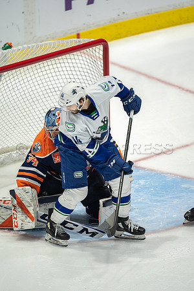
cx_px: 97
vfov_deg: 3.4
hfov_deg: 2.3
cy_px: 146
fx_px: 4850
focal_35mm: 600
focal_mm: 600
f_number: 4
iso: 1600
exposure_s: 1/640
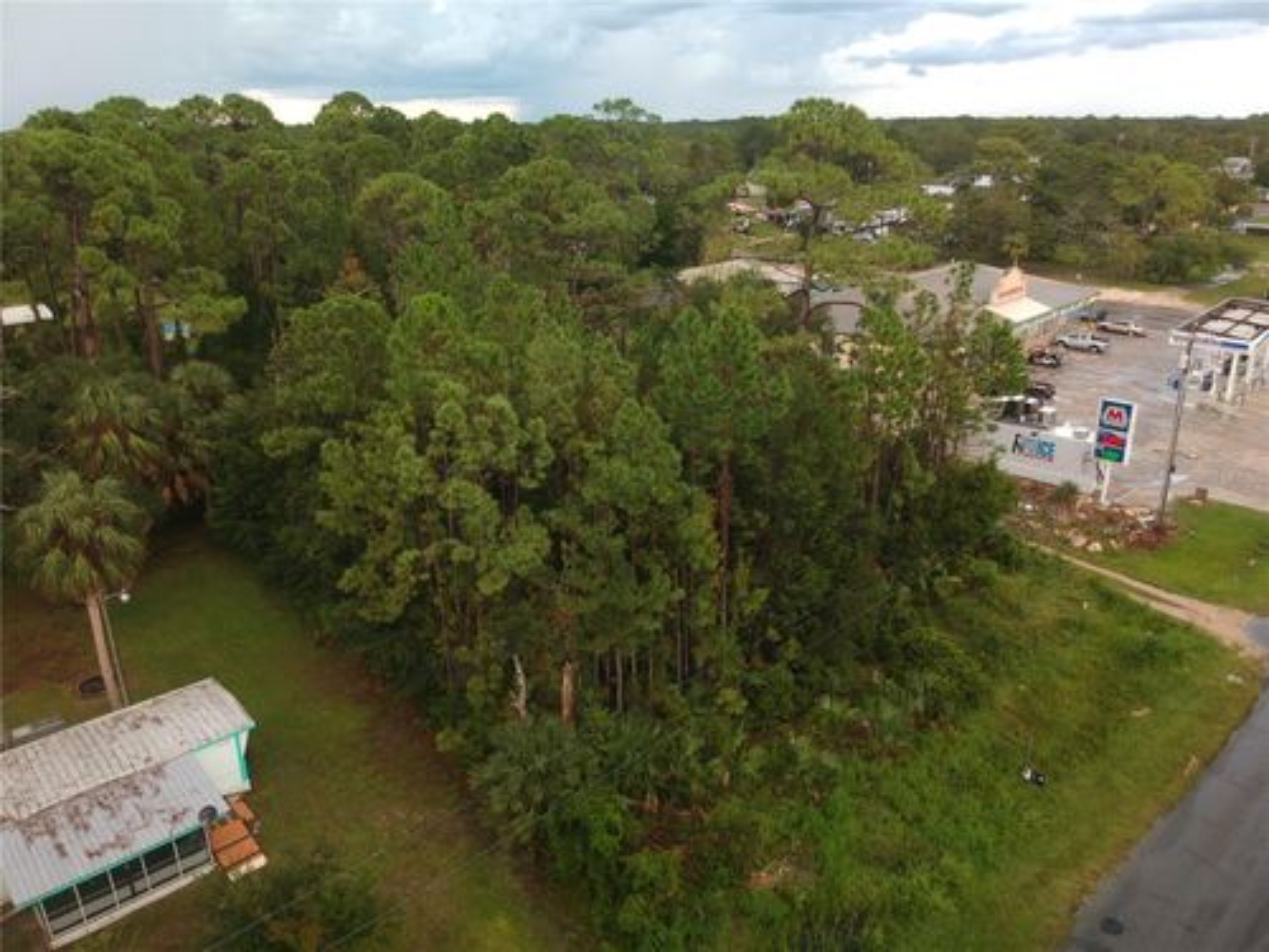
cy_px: 476
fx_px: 916
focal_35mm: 25
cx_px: 634
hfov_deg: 69.4
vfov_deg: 54.9
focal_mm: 4.49
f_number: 2.6
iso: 200
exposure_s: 1/30
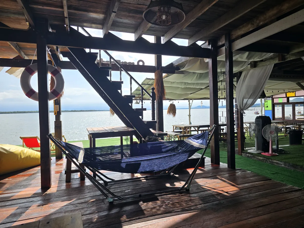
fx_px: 202
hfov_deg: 73.9
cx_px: 152
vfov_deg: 58.9
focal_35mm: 23
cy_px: 114
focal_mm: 6.3
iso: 12
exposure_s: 1/887
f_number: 1.7
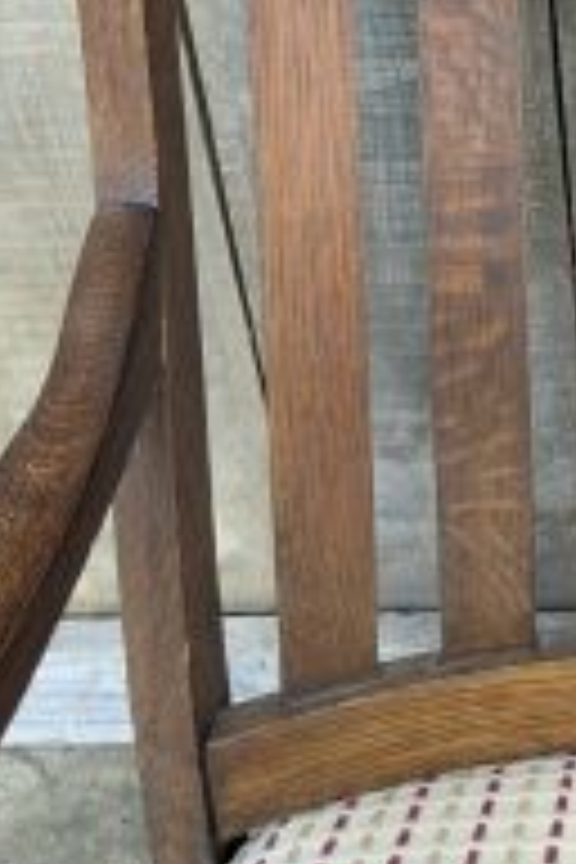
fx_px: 1560
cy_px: -176
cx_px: 716
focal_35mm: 65
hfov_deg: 19.5
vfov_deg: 27.3
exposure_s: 1/120
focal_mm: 6.9
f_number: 1.68
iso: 1784
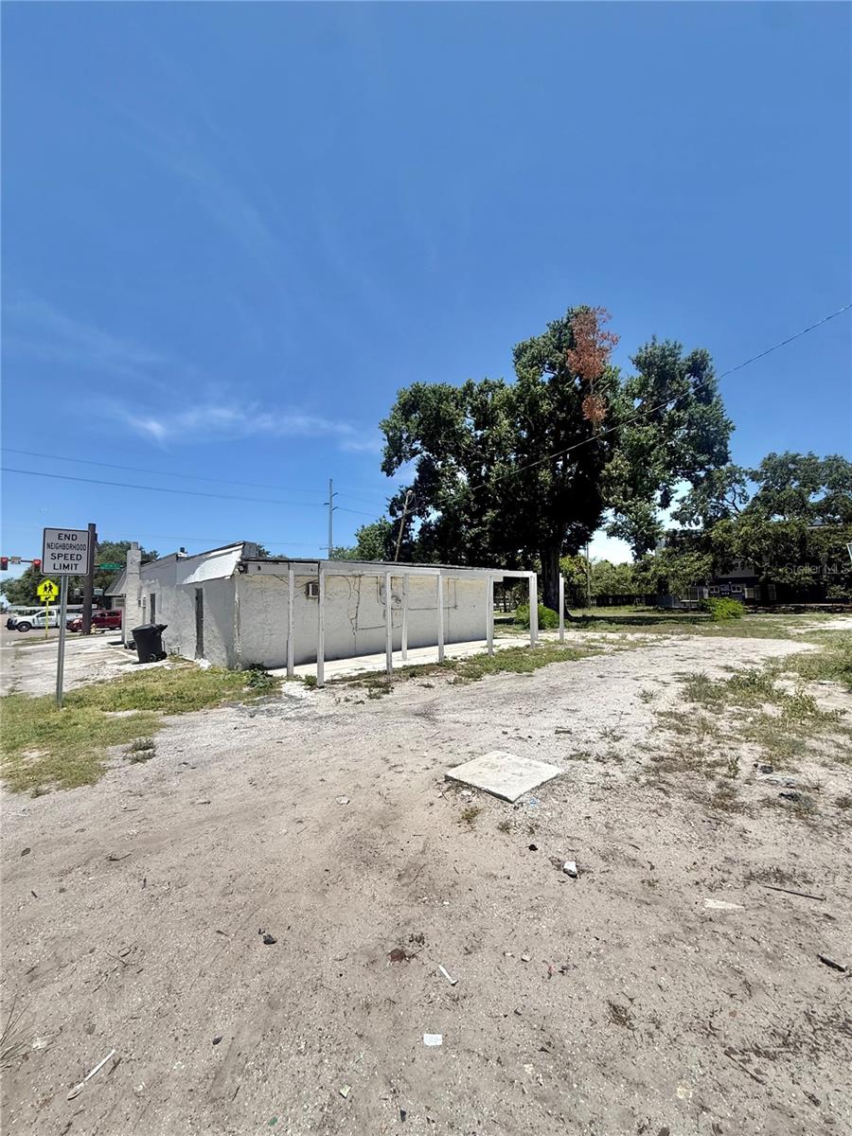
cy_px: 568
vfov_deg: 102.1
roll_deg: -0.9
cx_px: 426
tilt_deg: +5.3
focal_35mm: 14
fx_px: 459
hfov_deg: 85.7
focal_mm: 2.22
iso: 50
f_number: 2.2
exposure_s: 1/2841
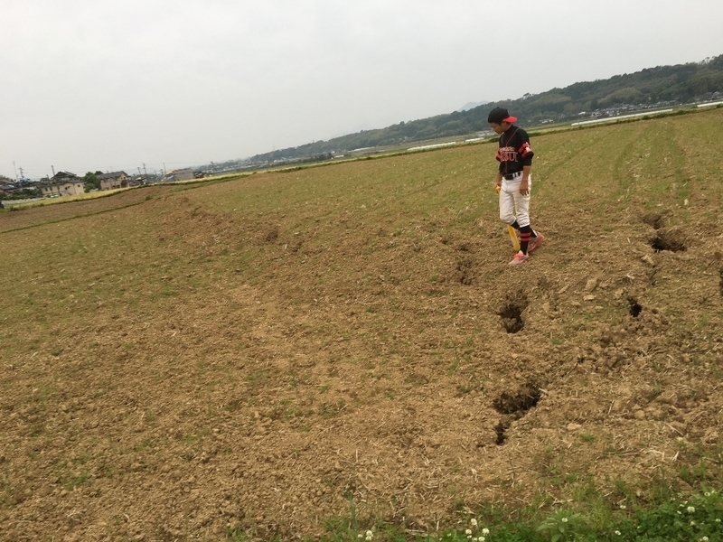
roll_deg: +8.3
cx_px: 362
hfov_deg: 61.7
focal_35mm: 29
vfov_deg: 48.2
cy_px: 271
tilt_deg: -11.6
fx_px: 606
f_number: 2.2
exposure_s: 1/120
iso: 32
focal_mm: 4.15
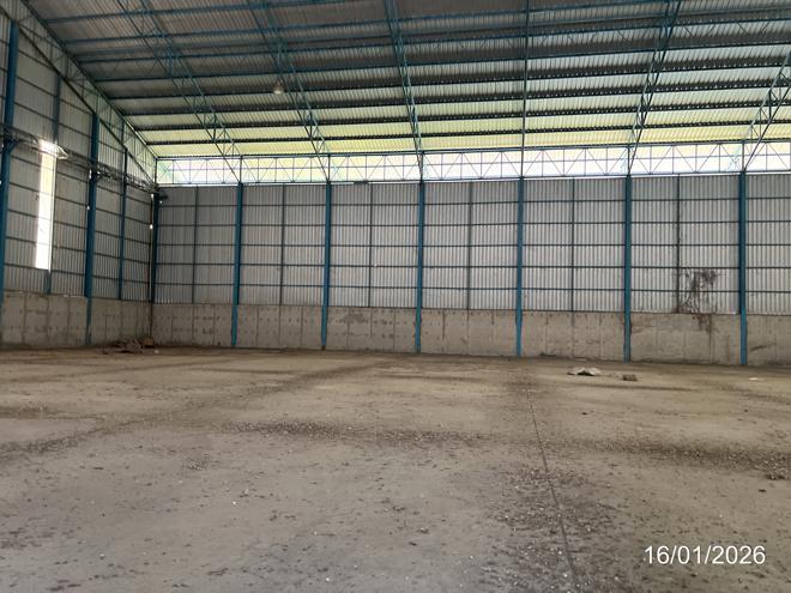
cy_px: 296
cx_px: 396
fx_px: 594
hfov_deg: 67.3
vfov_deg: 53.1
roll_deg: -1.1
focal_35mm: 26
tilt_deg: +1.0
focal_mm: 5.7
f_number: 1.5
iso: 320
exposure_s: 1/60
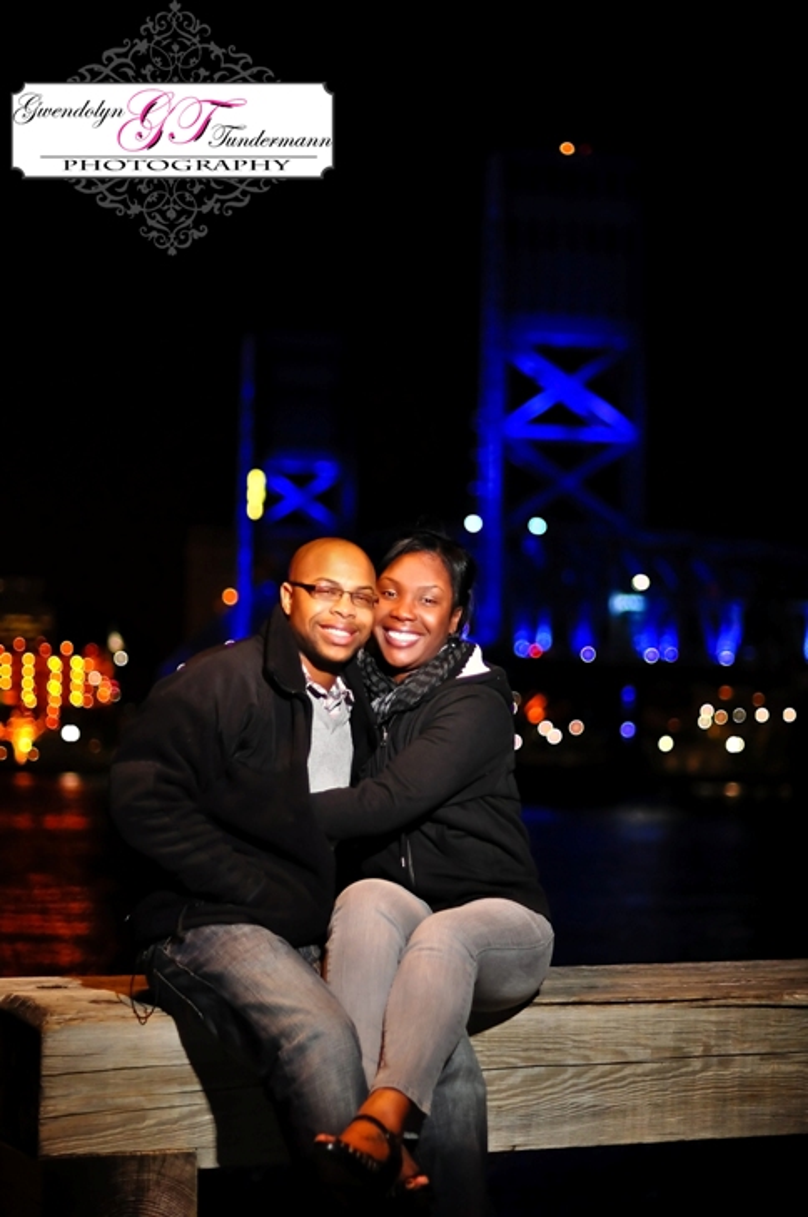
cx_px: 404
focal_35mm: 75
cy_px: 608
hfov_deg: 18.1
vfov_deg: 27.0
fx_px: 2532
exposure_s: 1/100
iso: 800
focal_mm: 50
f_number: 1.4
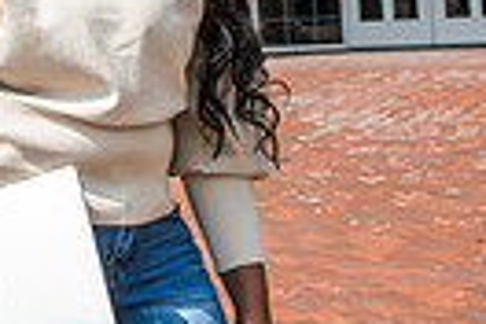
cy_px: -160
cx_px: -4
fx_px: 1606
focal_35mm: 119
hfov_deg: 16.8
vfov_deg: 11.1
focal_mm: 27
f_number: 5.6
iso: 200
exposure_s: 1/500
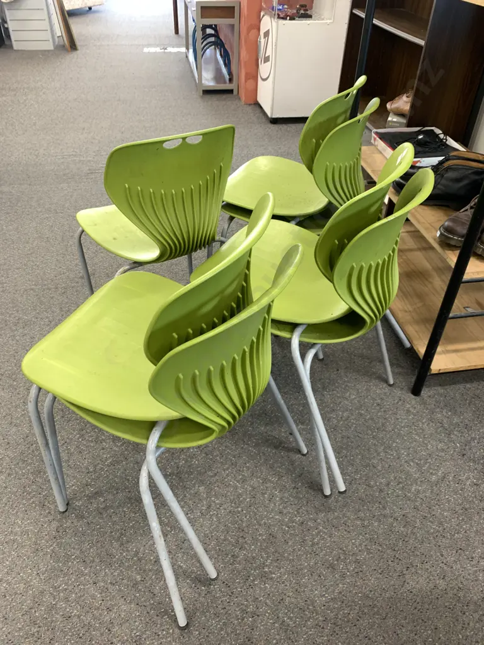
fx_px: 485
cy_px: 322
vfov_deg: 67.3
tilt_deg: -39.6
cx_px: 242
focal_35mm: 26
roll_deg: -0.5
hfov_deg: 53.1
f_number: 1.8
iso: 100
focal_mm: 4.25
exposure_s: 1/50
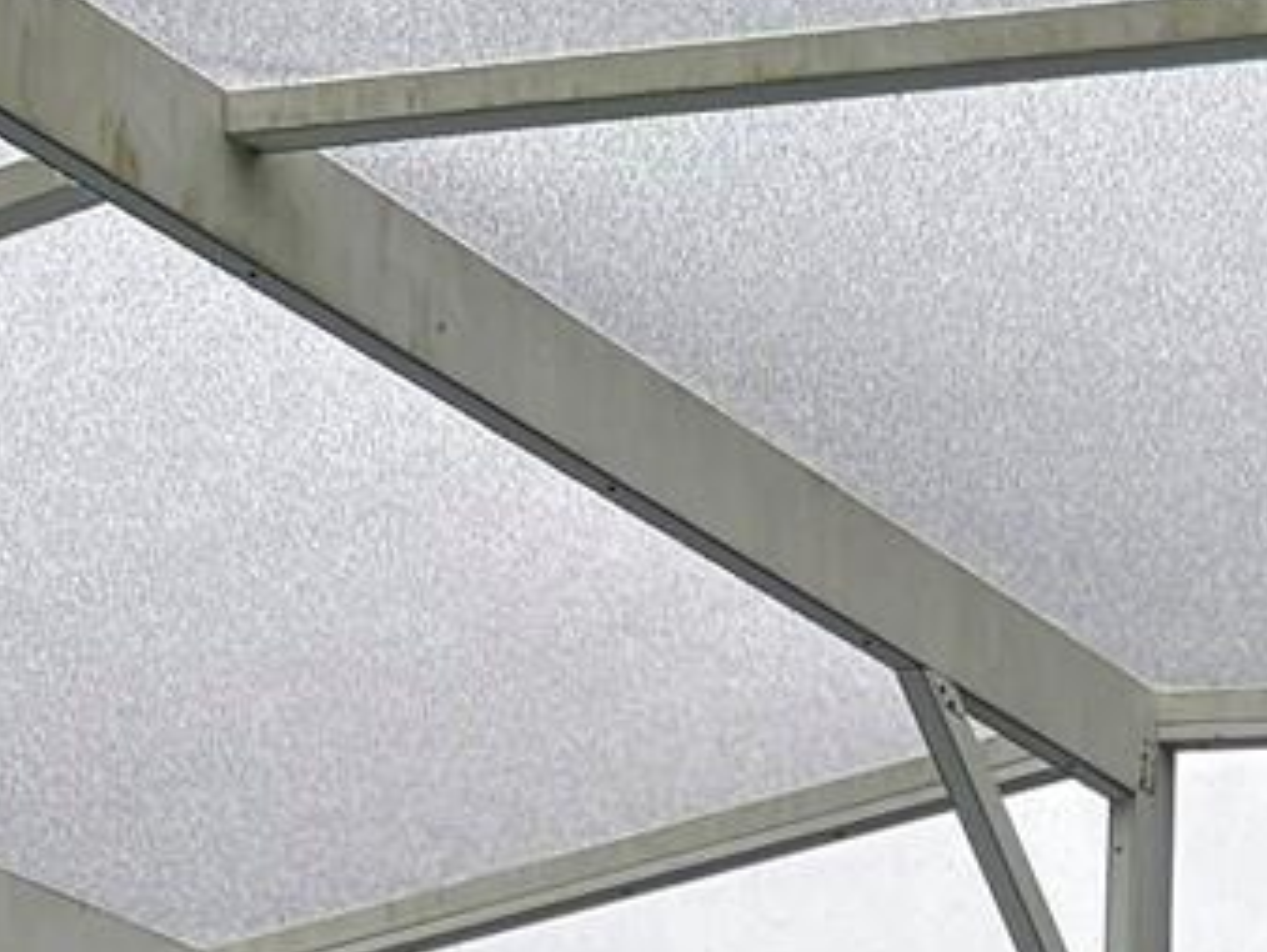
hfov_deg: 14.1
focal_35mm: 123
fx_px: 4505
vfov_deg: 10.6
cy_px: 2166
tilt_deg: +4.0
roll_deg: -0.1
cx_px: 2294
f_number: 1.5
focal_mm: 5.7
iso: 40
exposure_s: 1/260
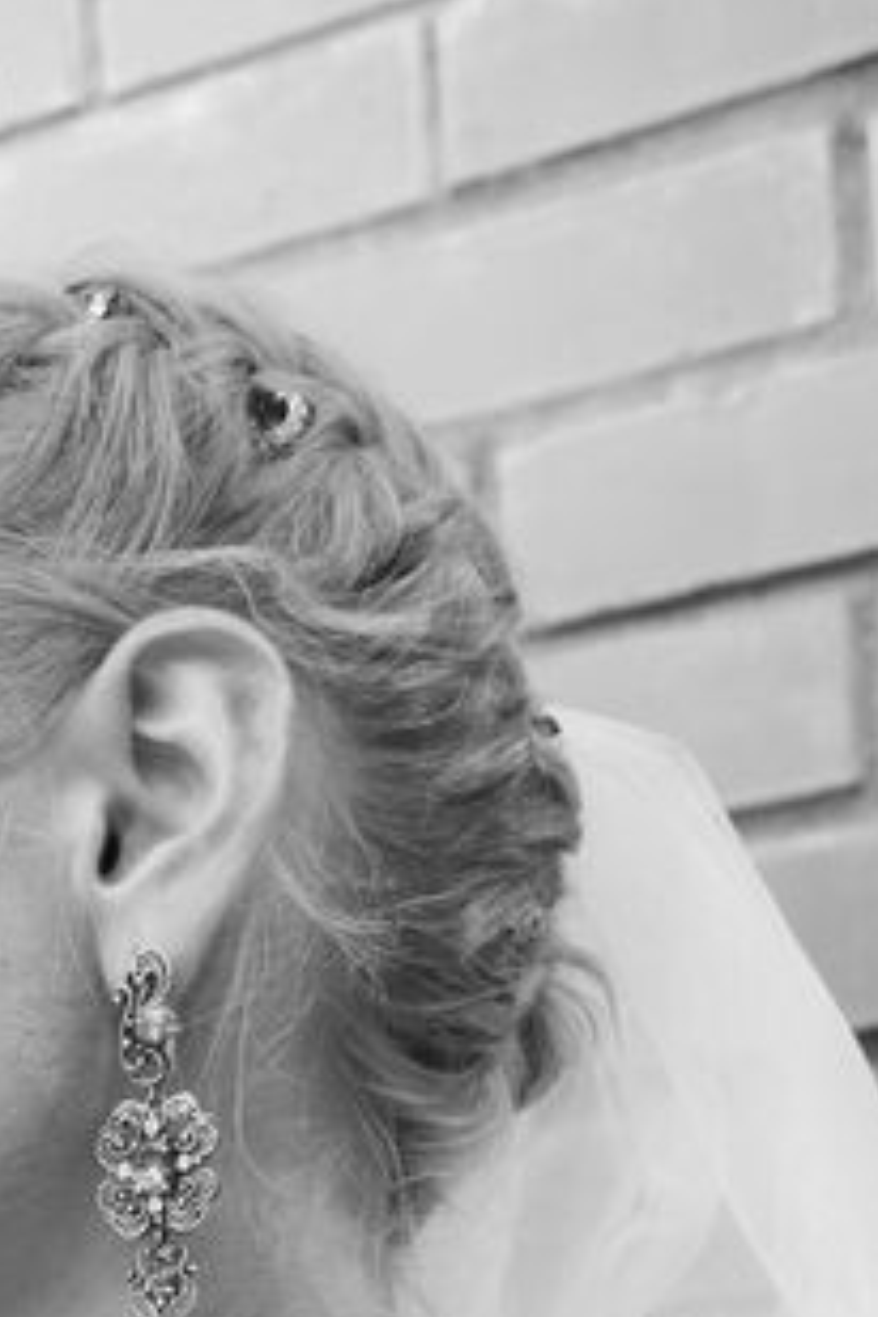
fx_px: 3841
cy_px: 1901
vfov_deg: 17.7
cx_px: -234
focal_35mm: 105
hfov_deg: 12.7
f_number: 4
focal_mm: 24
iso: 200
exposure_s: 1/60
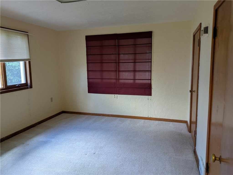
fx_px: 168
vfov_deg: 54.9
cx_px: 116
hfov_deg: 69.4
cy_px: 88
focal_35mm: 25
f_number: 1.89
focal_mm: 5.43
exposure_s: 1/60
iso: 179
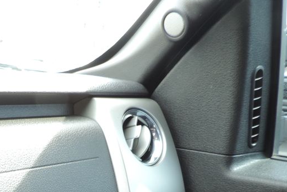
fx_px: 495
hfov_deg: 31.0
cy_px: 238
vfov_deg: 20.4
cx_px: 34
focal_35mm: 62
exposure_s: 1/40
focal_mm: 4.3
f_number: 3
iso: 80
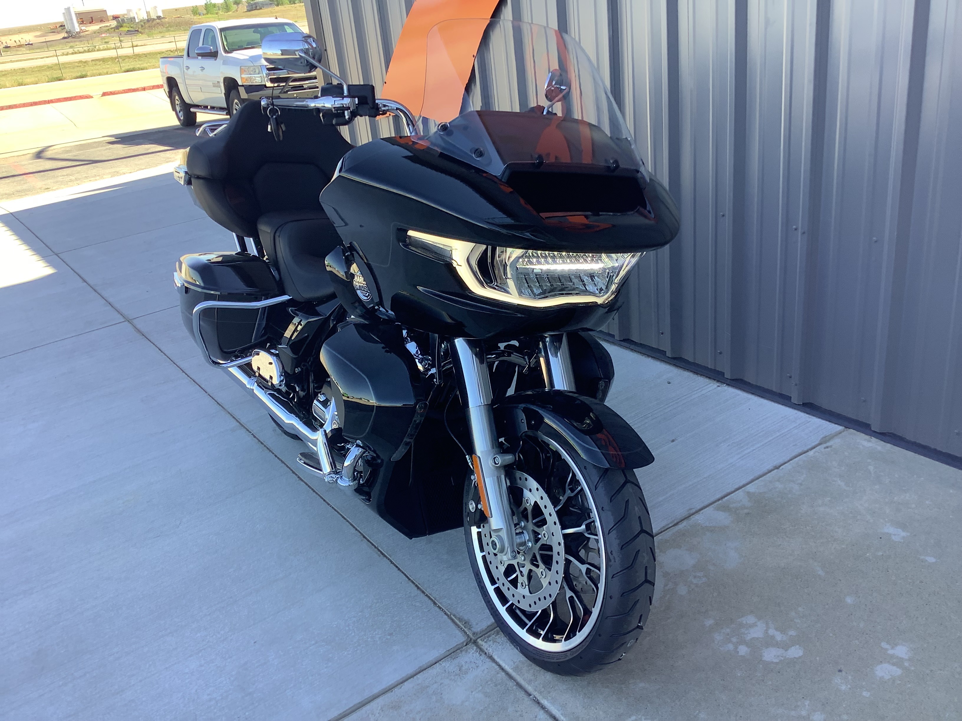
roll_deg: +5.3
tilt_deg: -22.3
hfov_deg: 58.4
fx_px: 862
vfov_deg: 45.4
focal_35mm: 31
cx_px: 481
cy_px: 360
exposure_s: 1/100
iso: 25
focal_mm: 3.3
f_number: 2.4
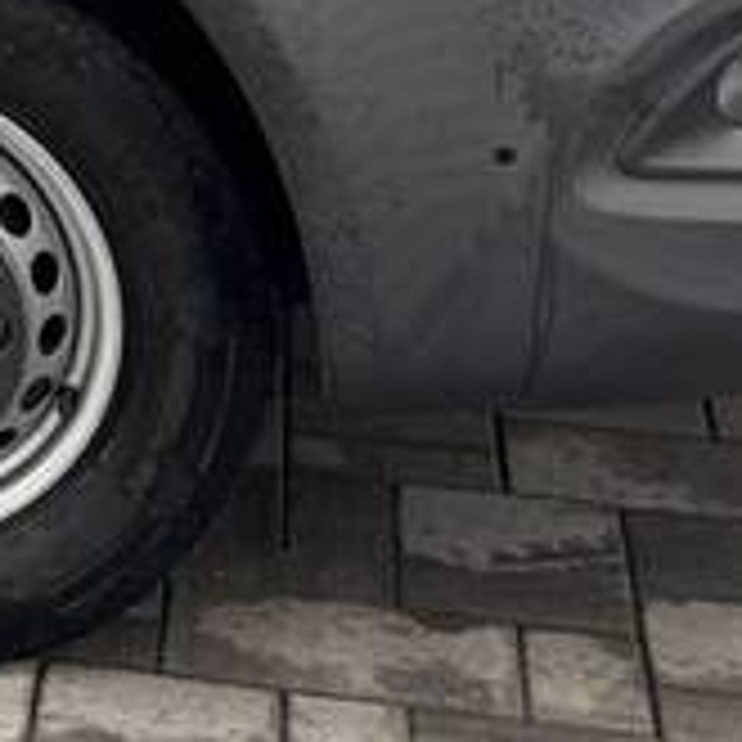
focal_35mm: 154
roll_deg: +0.6
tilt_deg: -7.7
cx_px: -1174
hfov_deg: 9.7
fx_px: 3735
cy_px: -607
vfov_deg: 10.6
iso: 80
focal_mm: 6.76
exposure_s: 1/436
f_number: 1.78
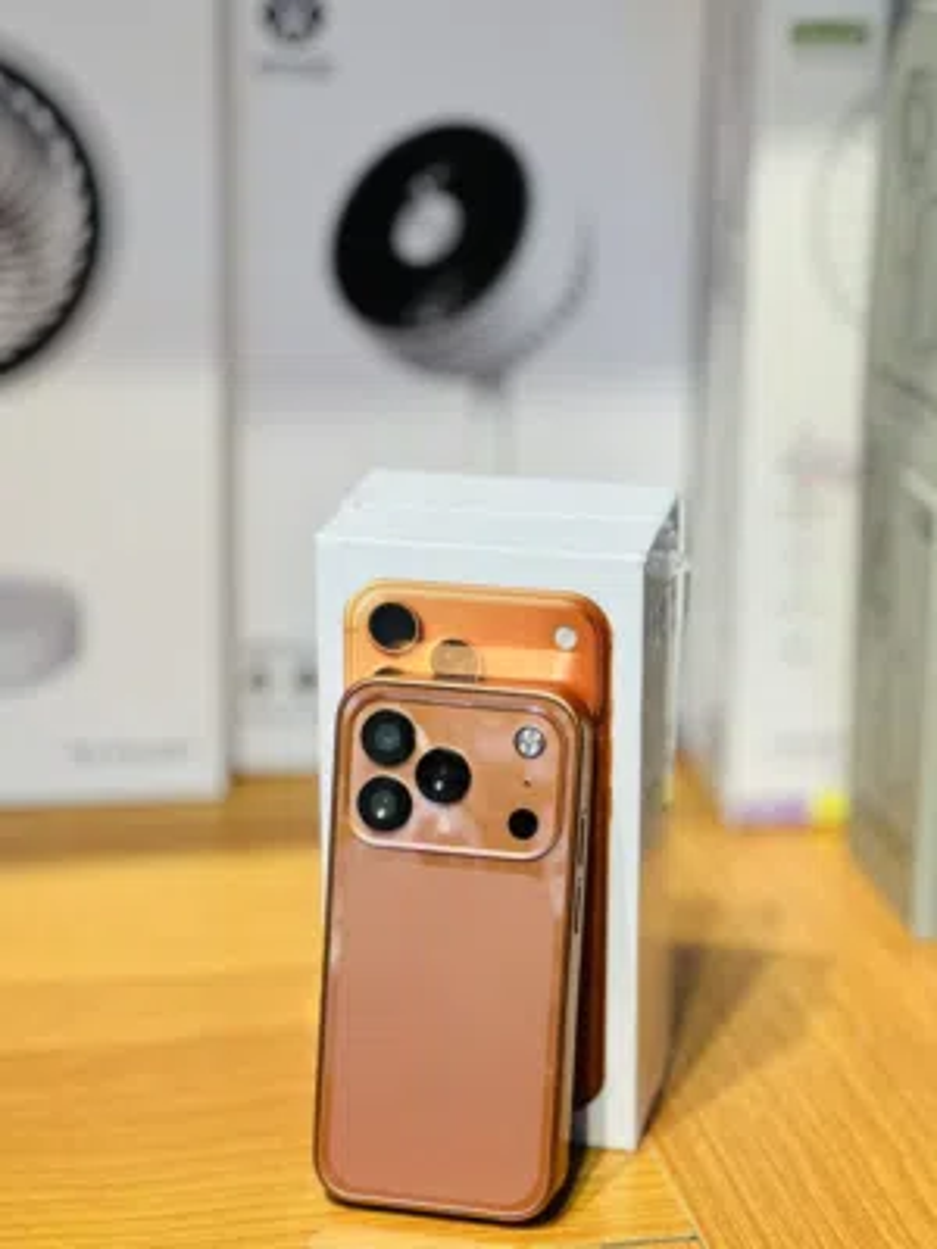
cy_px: 624
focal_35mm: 77
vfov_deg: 25.3
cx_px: 468
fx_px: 2779
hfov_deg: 19.1
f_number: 2.8
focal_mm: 9
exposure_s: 1/100
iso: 50
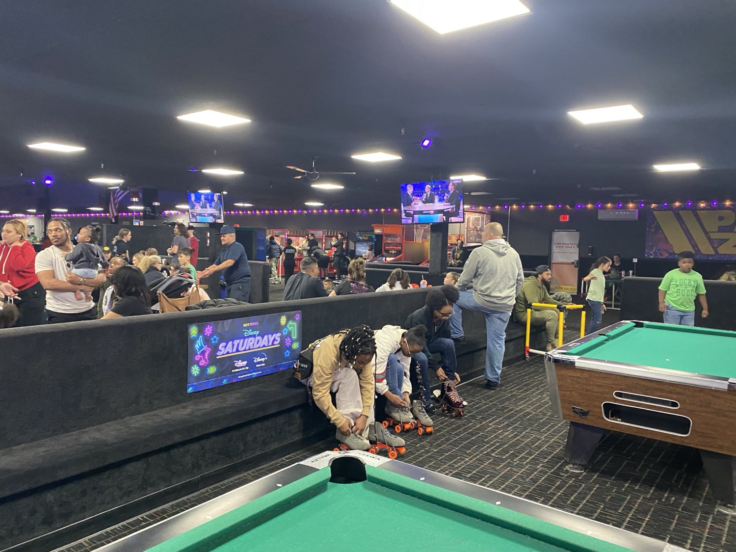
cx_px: 368
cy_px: 276
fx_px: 553
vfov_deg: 53.1
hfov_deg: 67.3
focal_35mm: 26
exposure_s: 1/40
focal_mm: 4.25
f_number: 1.8
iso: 400
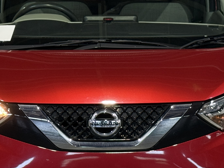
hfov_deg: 14.1
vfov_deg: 10.6
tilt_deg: -9.8
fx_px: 906
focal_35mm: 140
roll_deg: +0.4
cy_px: 96
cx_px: 105
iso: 160
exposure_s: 1/60
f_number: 1.78
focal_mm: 6.76
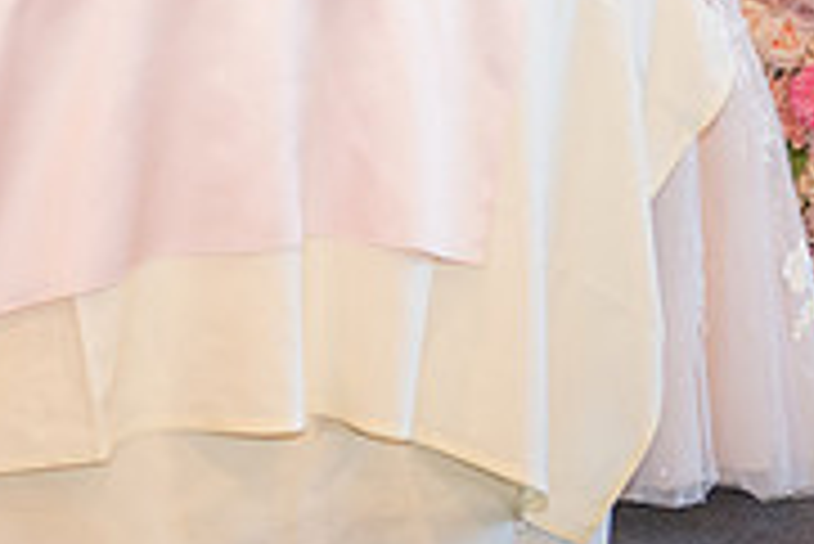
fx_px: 2896
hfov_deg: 15.9
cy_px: -227
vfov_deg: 10.4
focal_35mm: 128
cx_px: 162
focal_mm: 40
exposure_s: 1/125
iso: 1000
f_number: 2.8
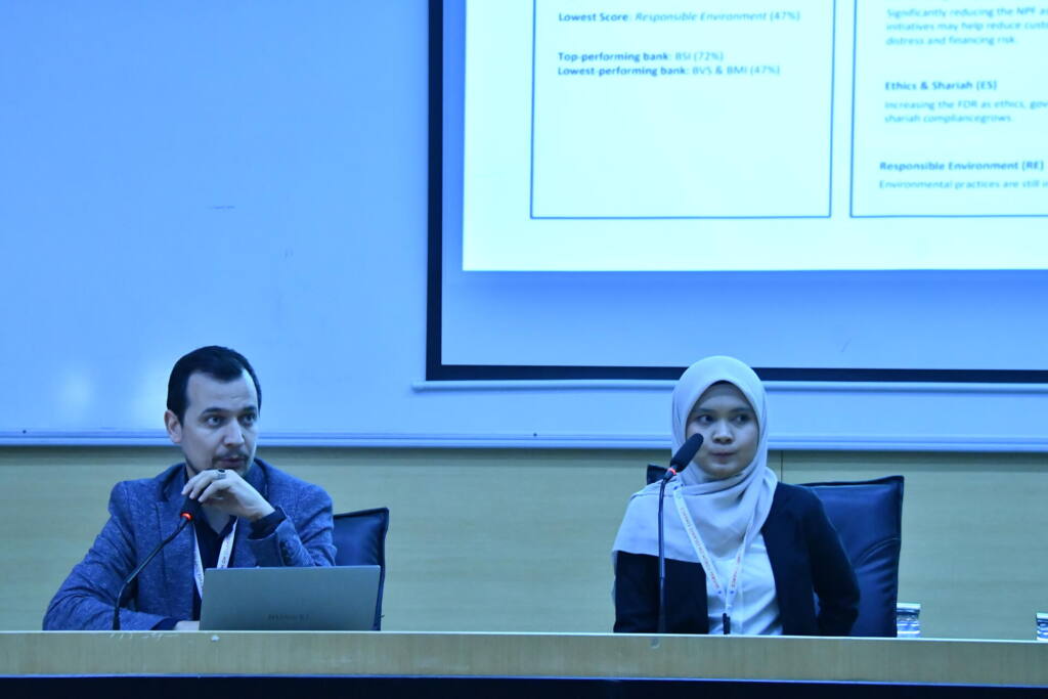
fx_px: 3406
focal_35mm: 117
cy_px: 350
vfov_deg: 11.7
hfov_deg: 17.5
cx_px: 524
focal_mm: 78
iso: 4000
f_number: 5.6
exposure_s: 1/100
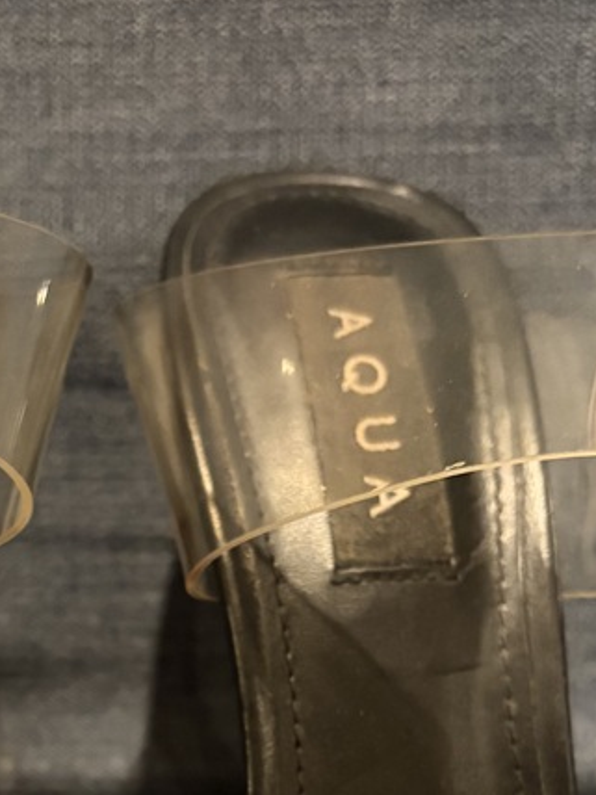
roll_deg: +1.7
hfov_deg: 18.0
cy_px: 874
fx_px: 1859
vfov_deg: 22.7
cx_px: 104
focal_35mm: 81
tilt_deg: -28.8
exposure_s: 1/30
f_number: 1.6
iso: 800
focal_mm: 5.96
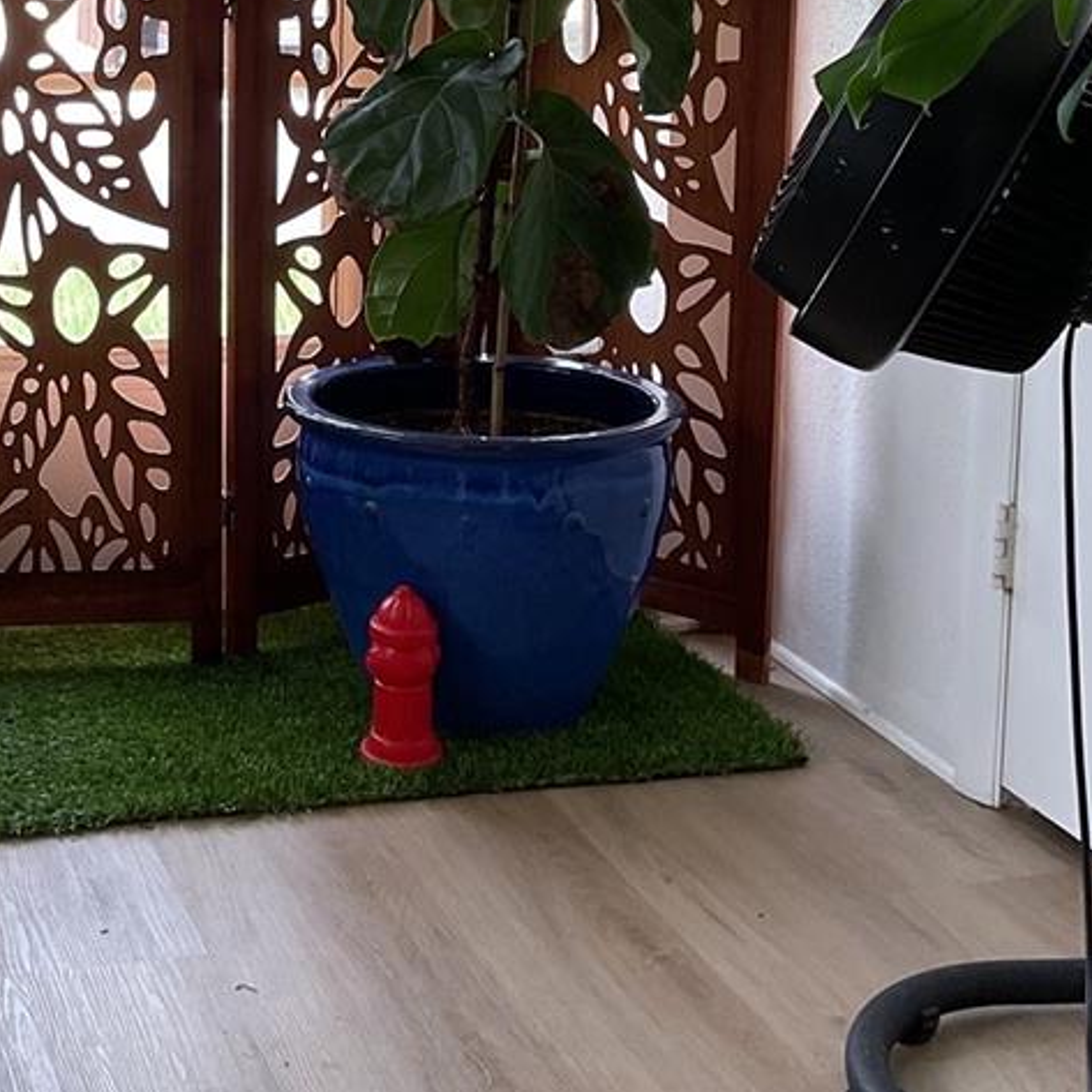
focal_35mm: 65
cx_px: 205
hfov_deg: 26.0
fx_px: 2320
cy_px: 92
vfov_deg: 25.6
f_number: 1.8
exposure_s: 1/120
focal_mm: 3
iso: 50
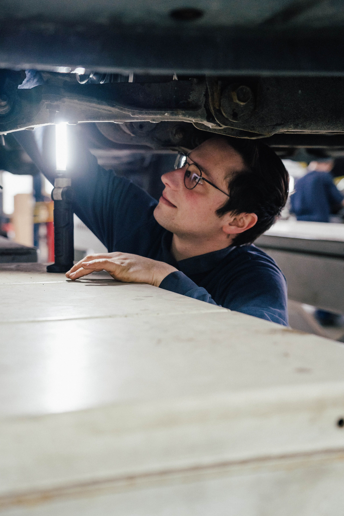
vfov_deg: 36.2
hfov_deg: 24.6
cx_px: 172
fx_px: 788
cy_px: 258
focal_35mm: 55
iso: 3200
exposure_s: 1/160
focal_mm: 55
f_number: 4
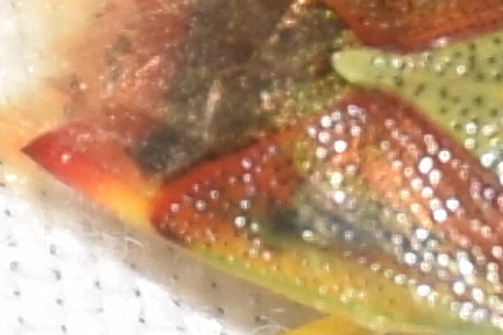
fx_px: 9207
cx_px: 570
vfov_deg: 2.1
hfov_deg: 3.1
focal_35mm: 659
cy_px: 215
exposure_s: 1/60
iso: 100
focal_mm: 140
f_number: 13
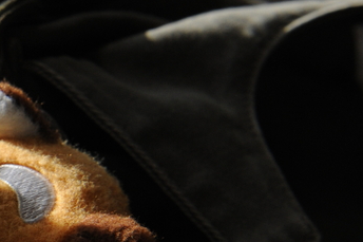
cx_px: -123
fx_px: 1139
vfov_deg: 12.1
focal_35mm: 113
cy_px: 189
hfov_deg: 16.9
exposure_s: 1/2000
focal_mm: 38
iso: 1250
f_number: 8
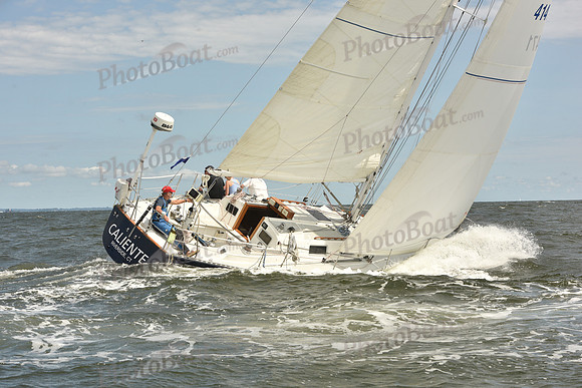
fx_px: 1132
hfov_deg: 28.8
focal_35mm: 70
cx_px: 291
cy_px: 194
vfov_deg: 19.5
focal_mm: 70
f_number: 10
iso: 250
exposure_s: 1/800
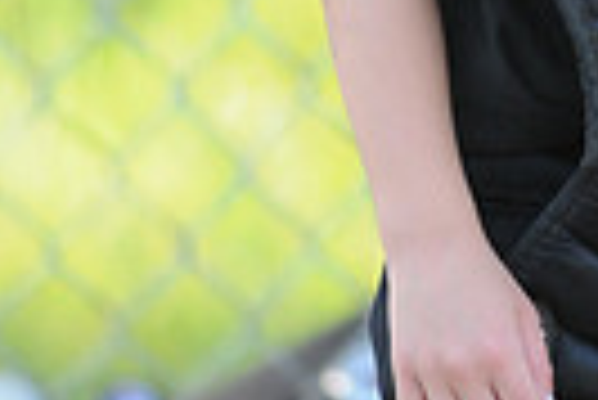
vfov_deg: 0.7
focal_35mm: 1953
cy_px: -544
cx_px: 861
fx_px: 32477
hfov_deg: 1.1
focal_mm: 300
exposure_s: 1/400
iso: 800
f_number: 4
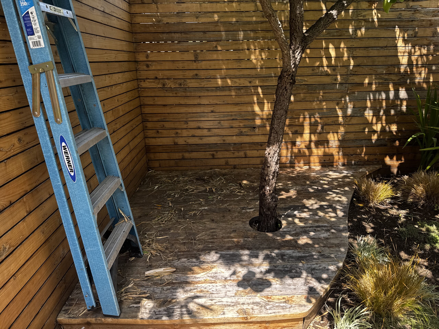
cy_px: 164
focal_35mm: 24
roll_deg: +1.0
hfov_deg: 71.6
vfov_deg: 56.8
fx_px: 304
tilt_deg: -20.5
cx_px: 220
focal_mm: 6.76
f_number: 1.78
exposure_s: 1/448
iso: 80
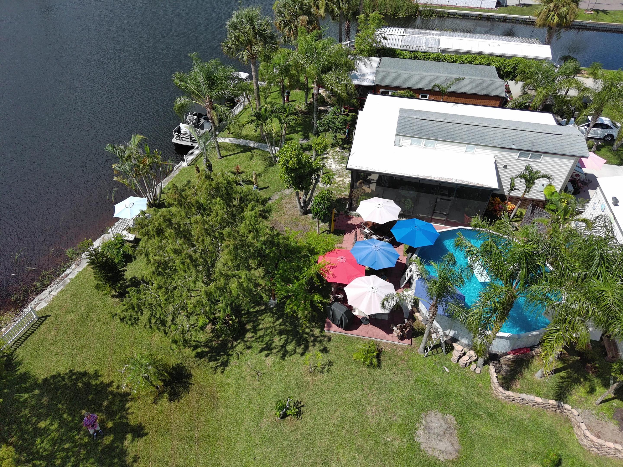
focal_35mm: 23
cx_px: 312
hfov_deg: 73.9
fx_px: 414
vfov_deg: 58.9
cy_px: 234
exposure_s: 1/3289
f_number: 1.9
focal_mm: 6.67
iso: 106
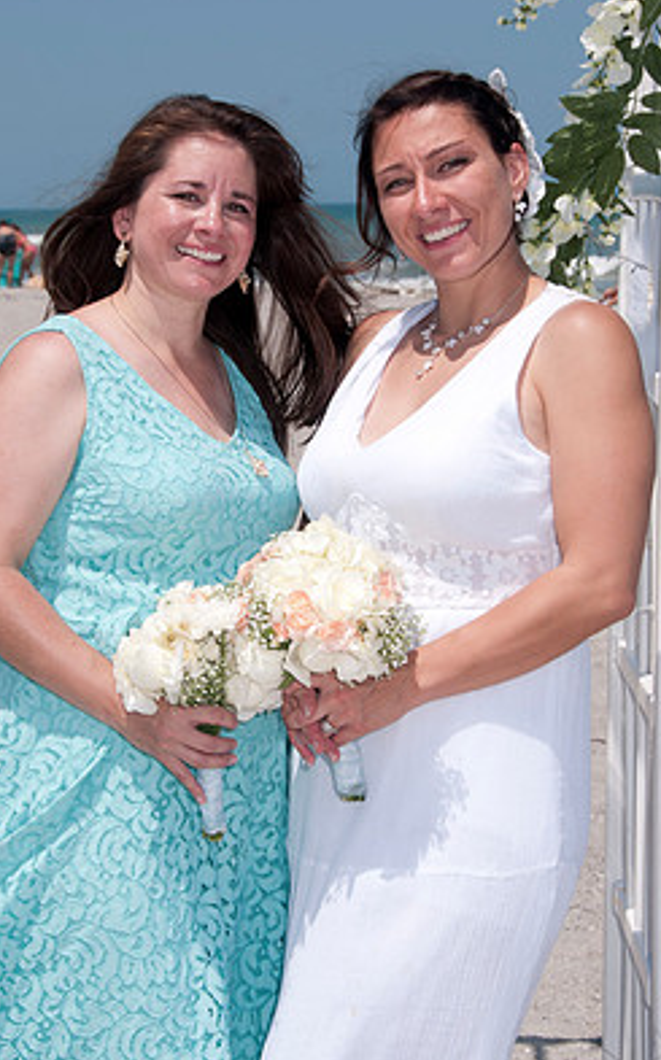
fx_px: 2628
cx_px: 314
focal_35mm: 91
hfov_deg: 14.3
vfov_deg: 22.8
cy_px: 480
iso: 100
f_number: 13
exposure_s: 1/250
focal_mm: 52
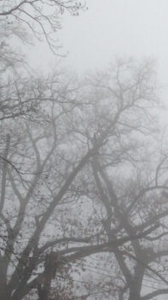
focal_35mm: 106
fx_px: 840
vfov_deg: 19.9
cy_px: 252
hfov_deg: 10.3
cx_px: 358
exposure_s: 1/308
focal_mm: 4.12
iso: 50
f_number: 2.4
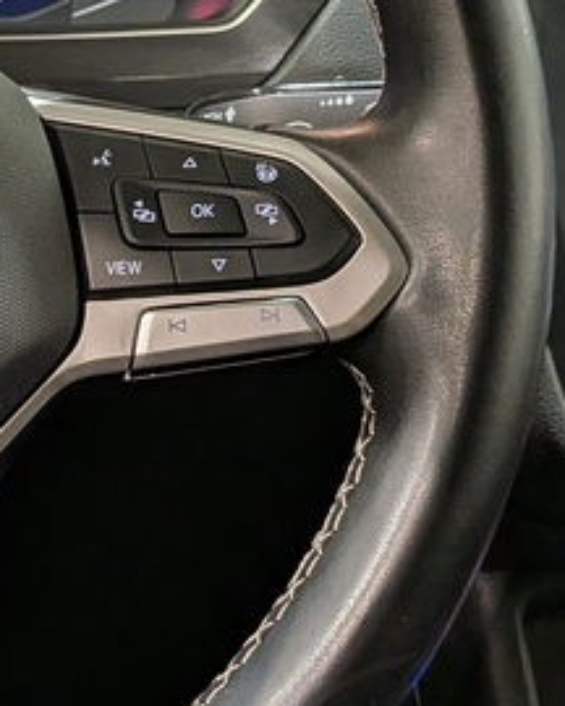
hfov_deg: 15.9
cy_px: 230
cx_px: -280
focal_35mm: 89
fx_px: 1860
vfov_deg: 21.4
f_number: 1.7
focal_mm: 4.53
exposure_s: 1/120
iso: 196
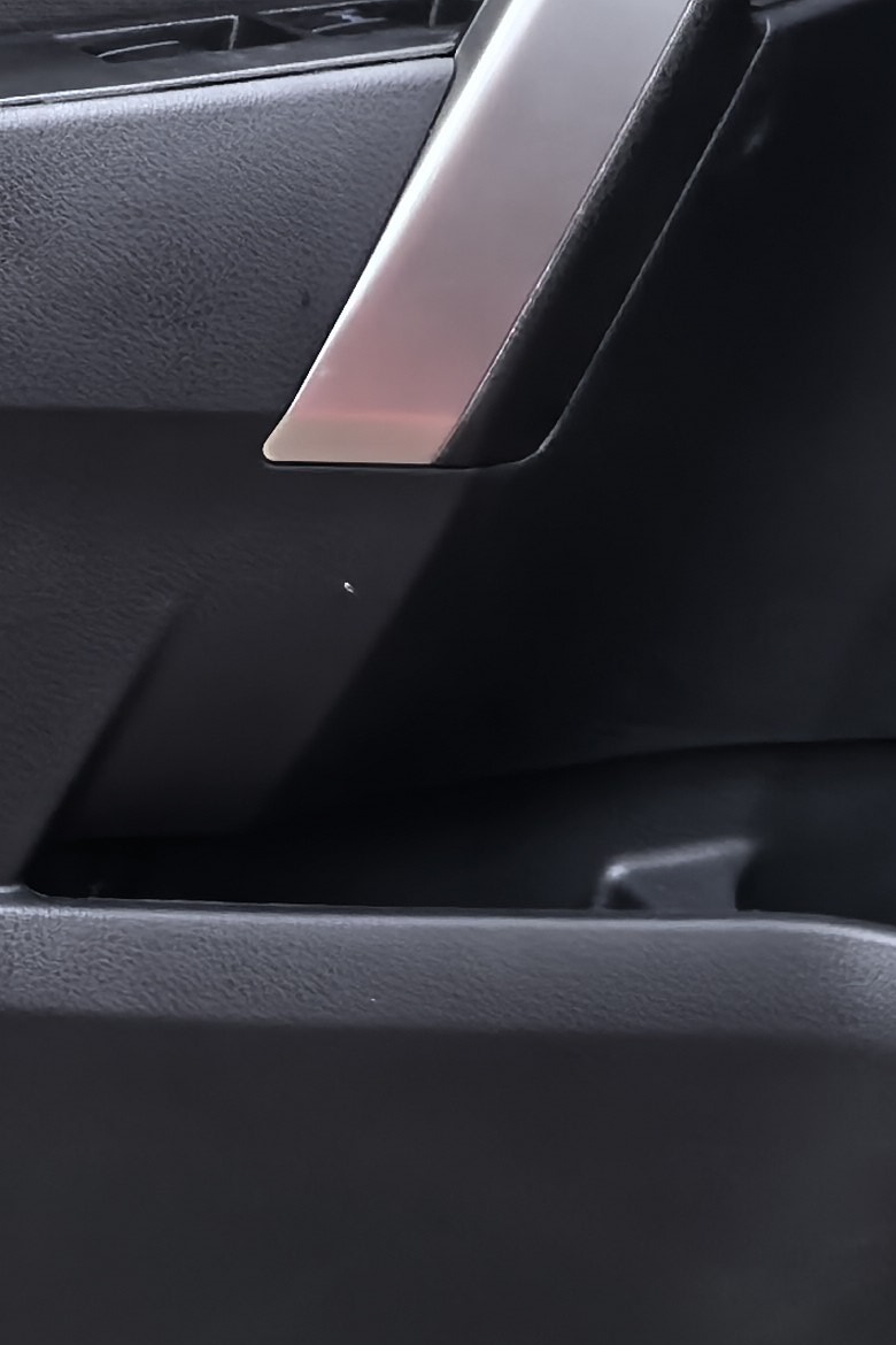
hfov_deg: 13.9
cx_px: -129
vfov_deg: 20.7
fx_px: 3584
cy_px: 86
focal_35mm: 96
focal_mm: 6.35
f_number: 1.4
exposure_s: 1/50
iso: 200
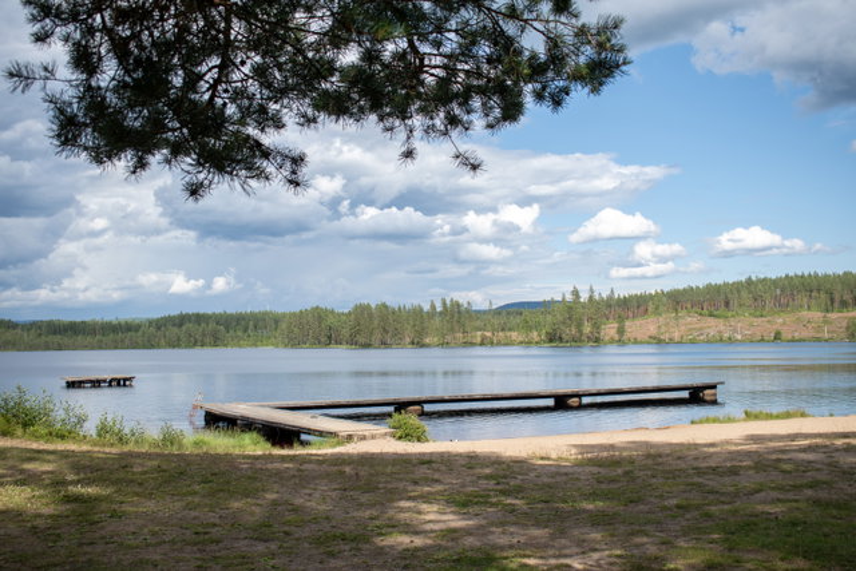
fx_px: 999
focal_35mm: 42
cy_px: 286
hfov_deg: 46.4
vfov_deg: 31.9
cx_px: 428
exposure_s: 1/1000
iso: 100
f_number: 5.6
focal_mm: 28
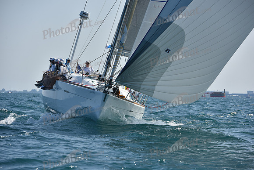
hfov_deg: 11.7
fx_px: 1235
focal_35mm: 175
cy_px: 85
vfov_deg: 7.9
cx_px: 127
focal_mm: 175
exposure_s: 1/1600
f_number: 7.1
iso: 250
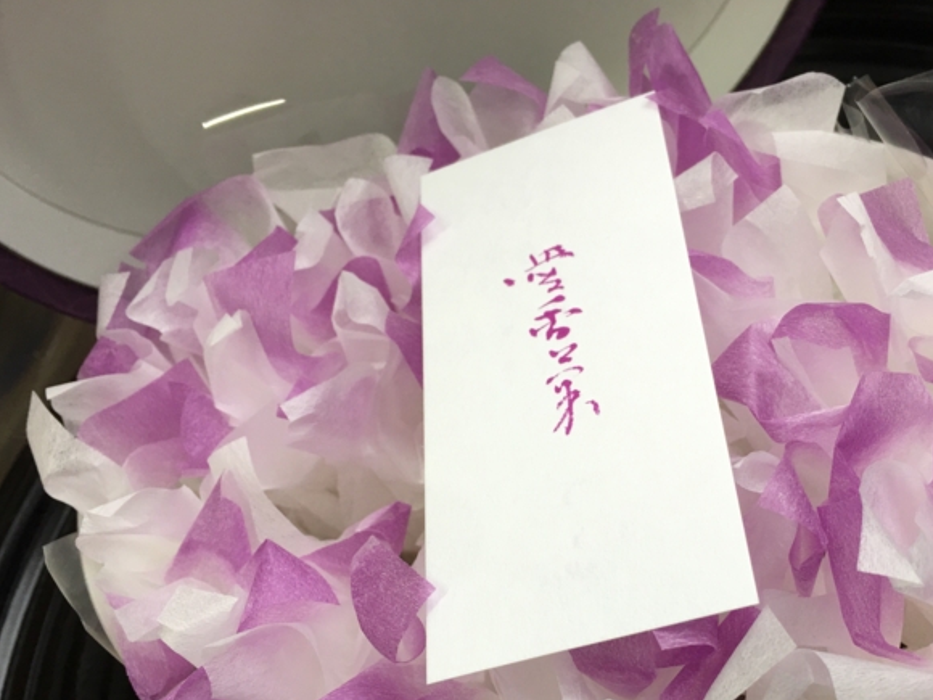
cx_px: 608
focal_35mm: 40
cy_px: 481
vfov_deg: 35.5
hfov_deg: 46.2
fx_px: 1078
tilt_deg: -53.6
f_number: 2.2
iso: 25
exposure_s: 1/40
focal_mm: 4.15
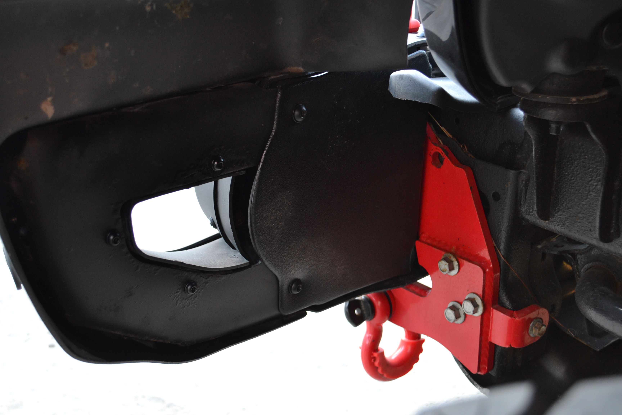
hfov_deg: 45.0
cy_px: 208
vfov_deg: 30.8
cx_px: 311
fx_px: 752
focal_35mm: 44
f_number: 4.5
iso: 500
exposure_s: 1/60
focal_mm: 29
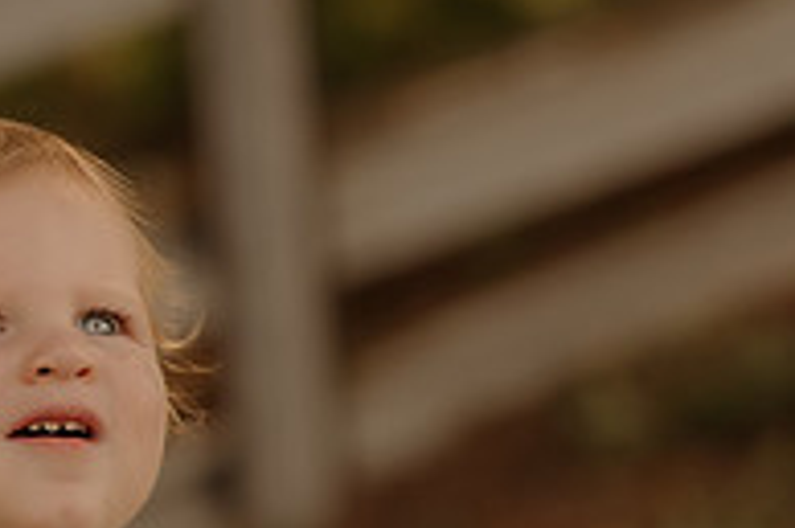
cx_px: 139
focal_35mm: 380
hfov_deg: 5.4
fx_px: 8384
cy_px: 667
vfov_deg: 3.6
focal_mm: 85
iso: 250
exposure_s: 1/1250
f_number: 2
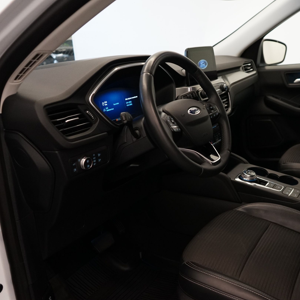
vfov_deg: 43.9
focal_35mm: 38
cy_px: 154
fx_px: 373
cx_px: 220
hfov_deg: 42.7
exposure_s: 1/160
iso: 1600
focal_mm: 29
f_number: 3.5
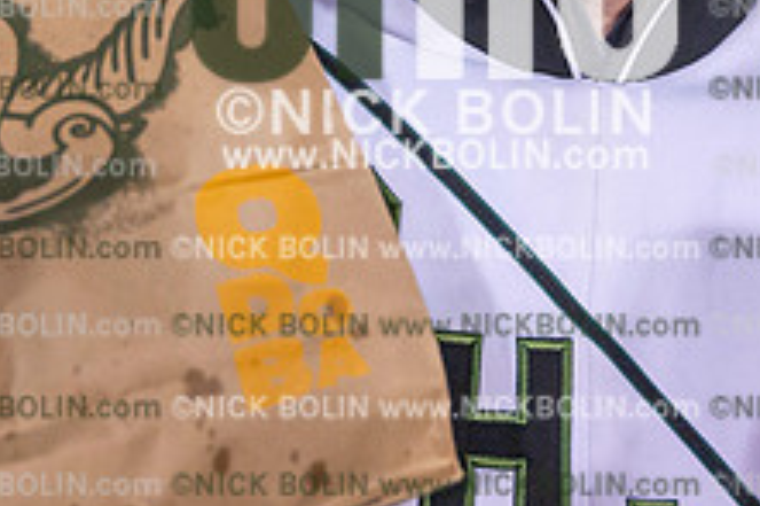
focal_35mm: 63
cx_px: 433
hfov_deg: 31.9
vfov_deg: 20.9
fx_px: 1329
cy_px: 7
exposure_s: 1/640
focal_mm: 24
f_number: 4.5
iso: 5000
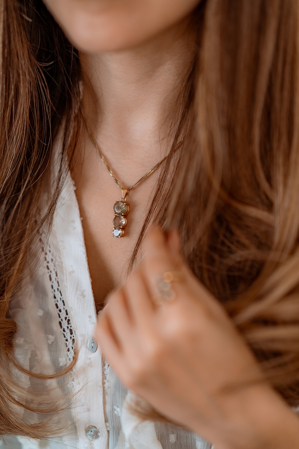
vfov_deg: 23.9
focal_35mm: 85
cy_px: 224
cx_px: 150
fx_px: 1059
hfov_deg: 16.1
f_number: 1.4
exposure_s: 1/250
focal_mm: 85
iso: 100
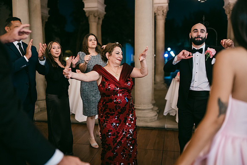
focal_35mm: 35
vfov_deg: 37.9
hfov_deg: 54.4
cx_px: 124
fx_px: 240
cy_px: 82
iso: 1600
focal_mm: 35
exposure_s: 1/125
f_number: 1.6
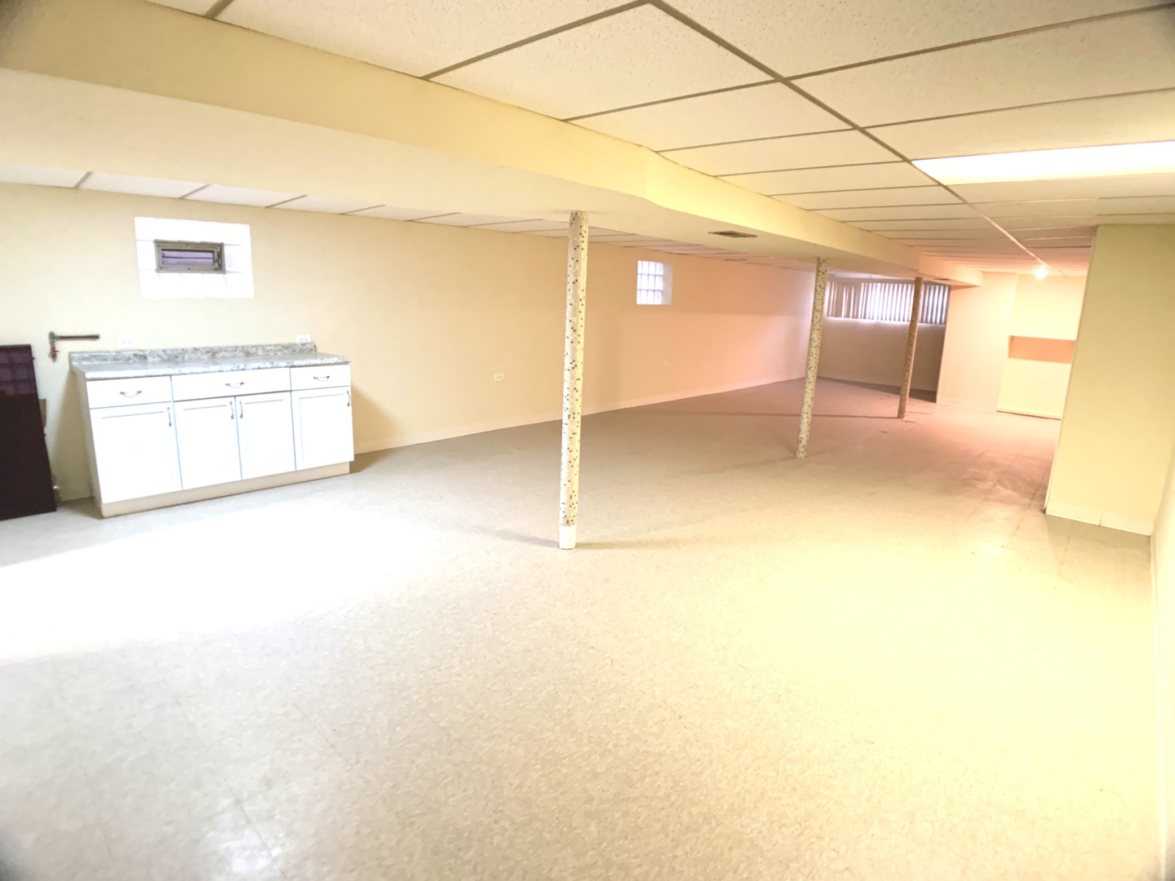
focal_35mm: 26
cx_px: 588
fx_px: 883
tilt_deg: -12.5
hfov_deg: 67.3
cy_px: 440
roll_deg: -1.2
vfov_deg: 53.1
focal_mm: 4.25
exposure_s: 1/53
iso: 400
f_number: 1.8
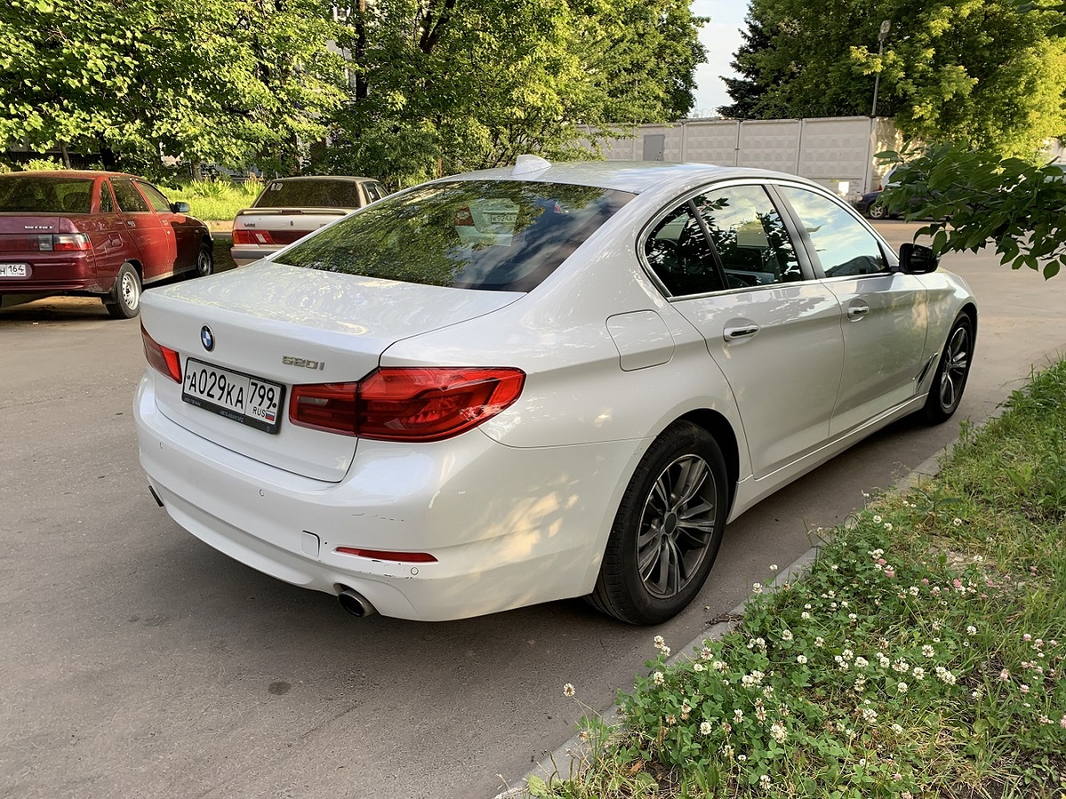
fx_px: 801
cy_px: 400
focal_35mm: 26
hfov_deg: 67.3
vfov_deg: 53.1
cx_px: 533
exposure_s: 1/156
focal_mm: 4.25
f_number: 1.8
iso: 25
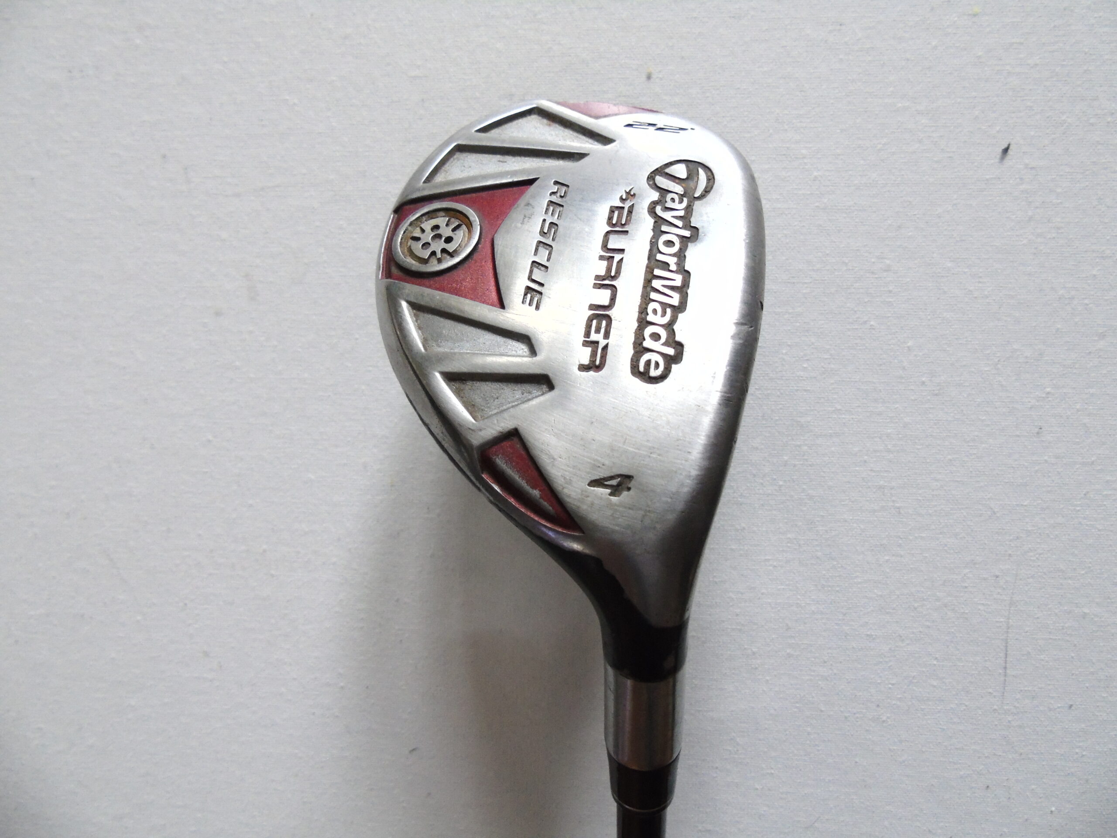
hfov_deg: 69.4
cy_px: 419
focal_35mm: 25
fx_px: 807
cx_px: 558
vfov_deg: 54.9
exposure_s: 1/30
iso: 320
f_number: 3.4
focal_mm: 4.4
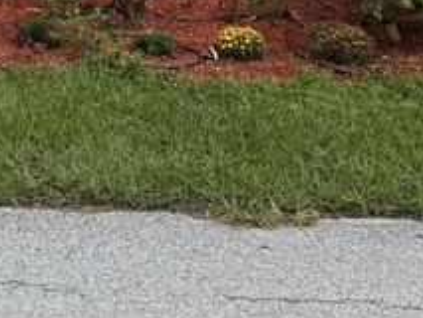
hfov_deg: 25.9
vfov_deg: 18.9
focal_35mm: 72
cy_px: -103
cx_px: 18
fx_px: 880
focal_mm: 6.76
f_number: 1.78
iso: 80
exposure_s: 1/4673
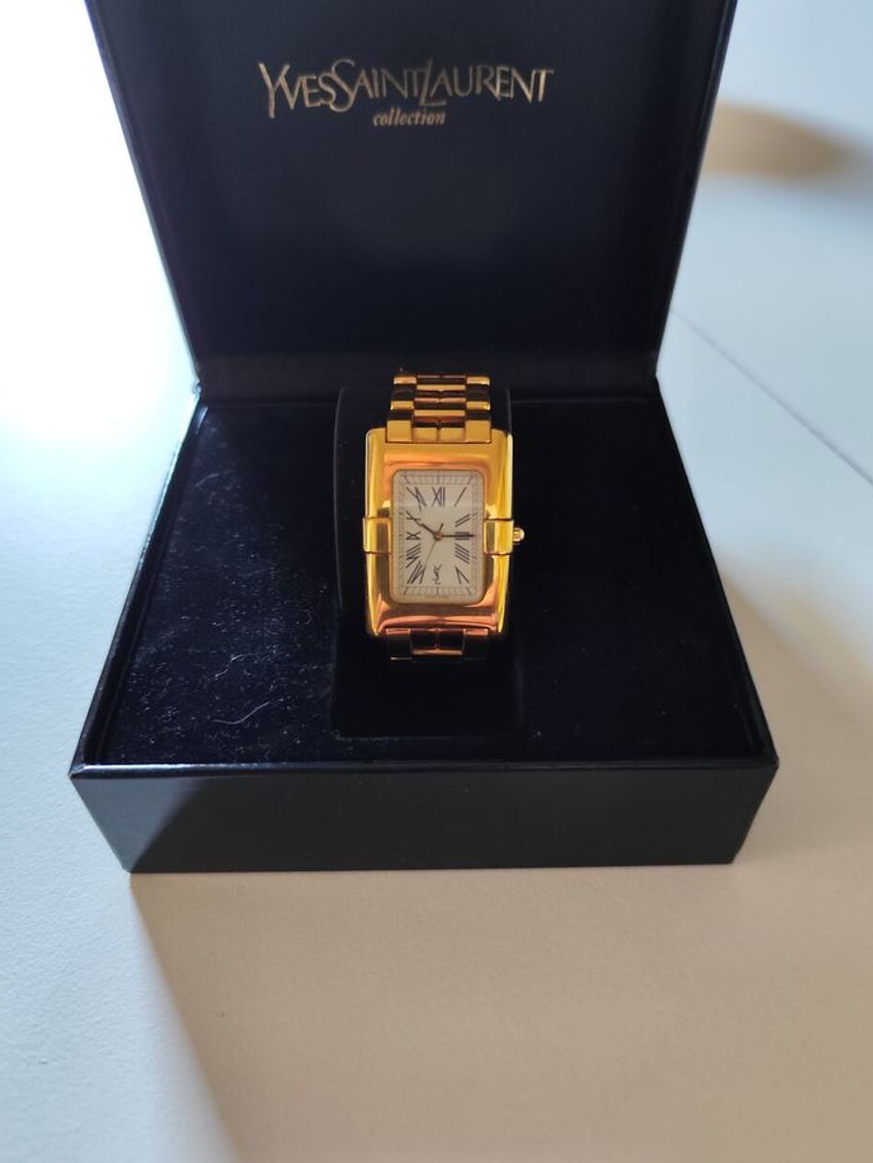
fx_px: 840
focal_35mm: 25
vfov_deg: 69.3
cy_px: 556
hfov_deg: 54.9
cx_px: 439
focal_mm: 6.19
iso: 400
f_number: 1.65
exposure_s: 1/25
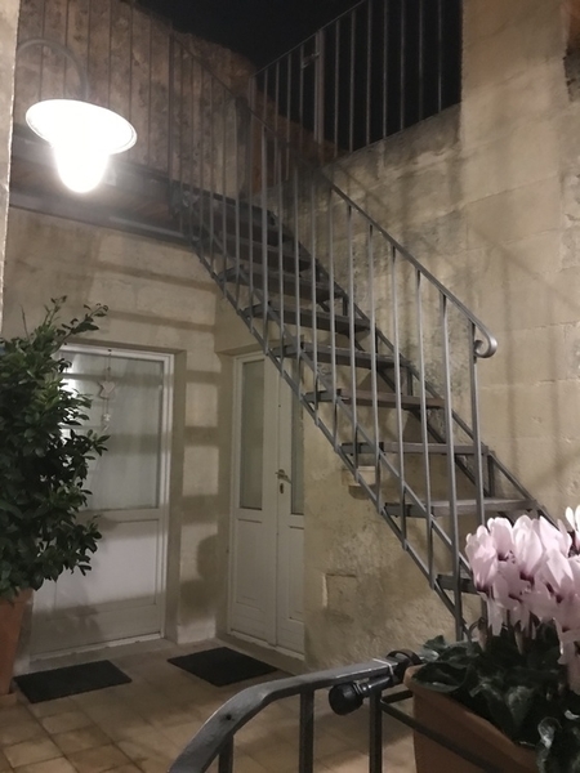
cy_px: 386
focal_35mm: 28
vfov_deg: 63.4
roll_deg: +1.4
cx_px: 290
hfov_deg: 49.7
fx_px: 626
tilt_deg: +8.1
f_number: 1.8
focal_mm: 3.99
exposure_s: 1/4
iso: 100
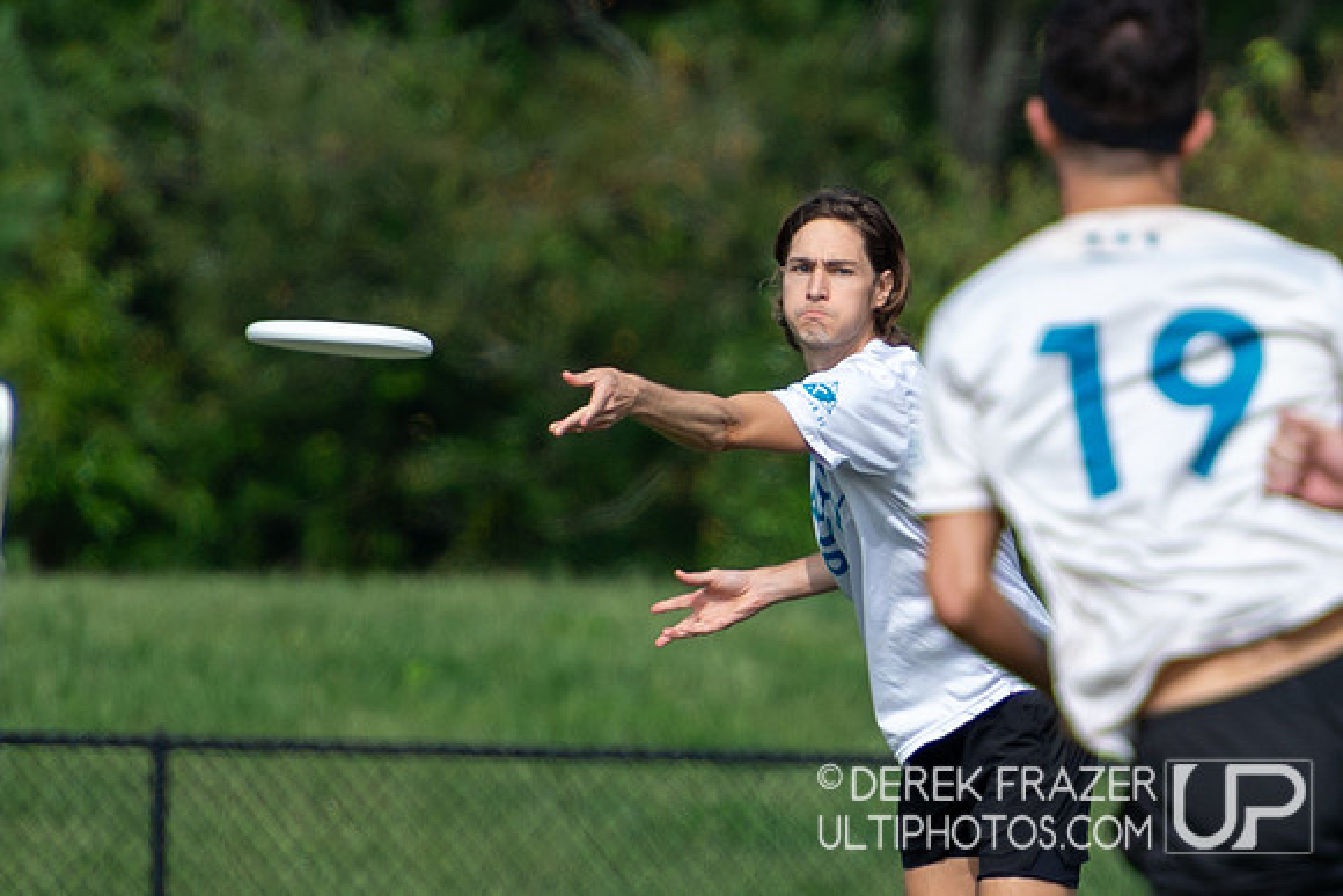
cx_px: 1031
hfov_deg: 1.9
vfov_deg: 1.2
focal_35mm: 1101
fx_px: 41078
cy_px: 452
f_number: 5.6
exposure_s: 1/2000
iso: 450
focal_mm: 400
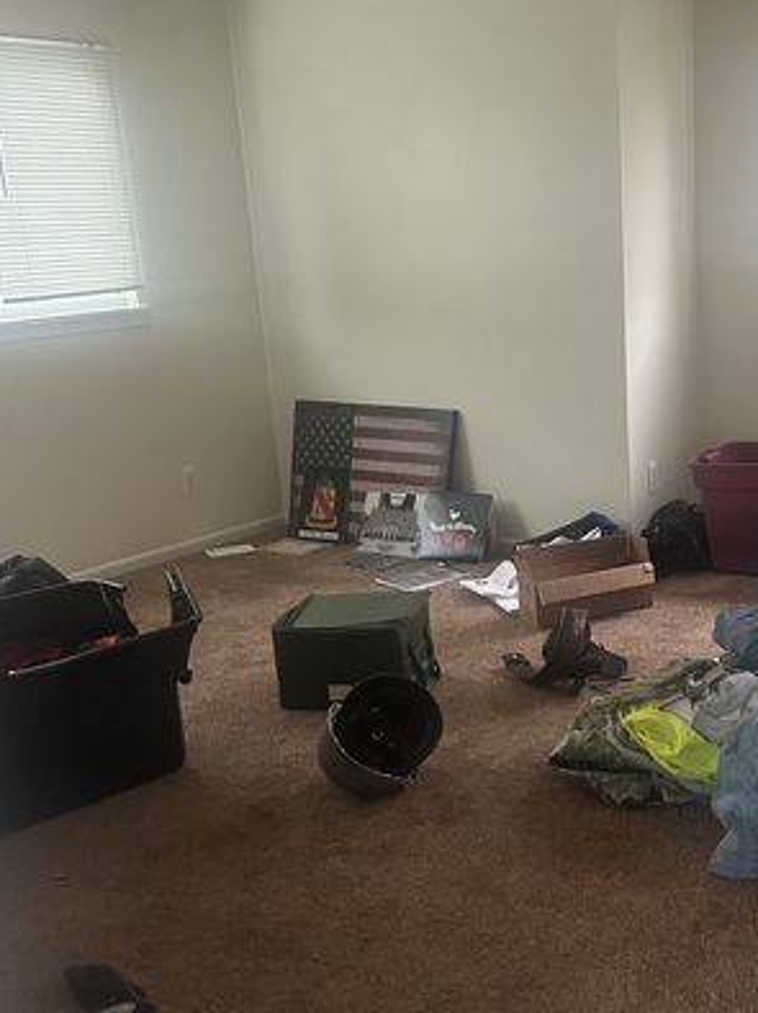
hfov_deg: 32.3
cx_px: 558
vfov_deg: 42.8
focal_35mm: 44
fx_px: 1286
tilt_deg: -17.7
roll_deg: +2.8
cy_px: 595
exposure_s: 1/60
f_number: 1.5
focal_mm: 5.7
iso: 500
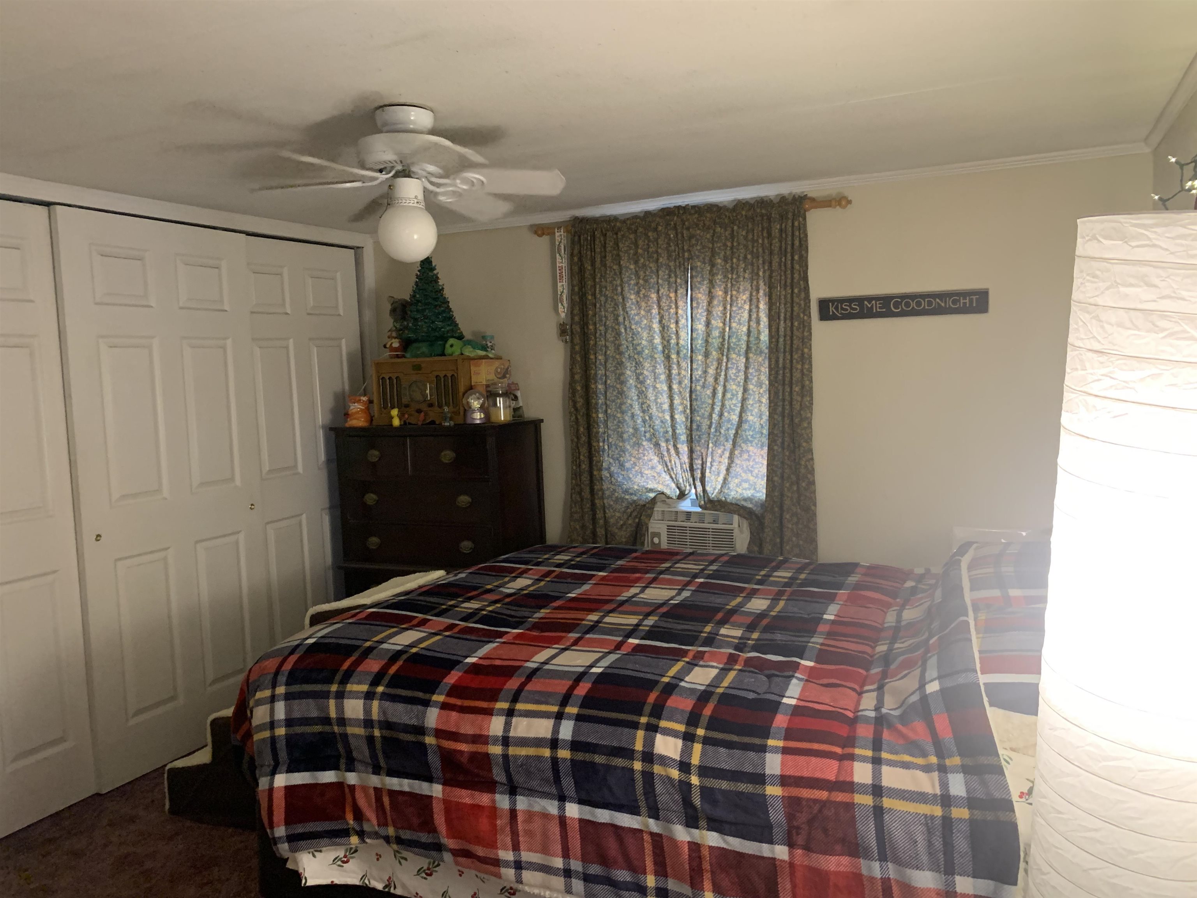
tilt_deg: -6.6
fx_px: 899
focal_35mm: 26
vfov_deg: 53.1
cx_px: 598
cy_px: 449
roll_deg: +0.5
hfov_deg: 67.3
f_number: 1.8
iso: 320
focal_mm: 4.25
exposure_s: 1/40
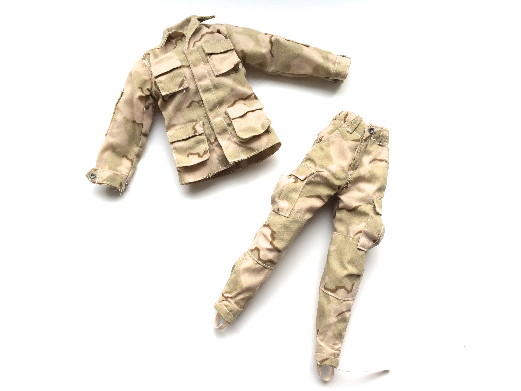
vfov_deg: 46.8
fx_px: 452
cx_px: 260
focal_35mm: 30
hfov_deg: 60.0
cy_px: 196
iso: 40
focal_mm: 4.12
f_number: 2.2
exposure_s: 1/120
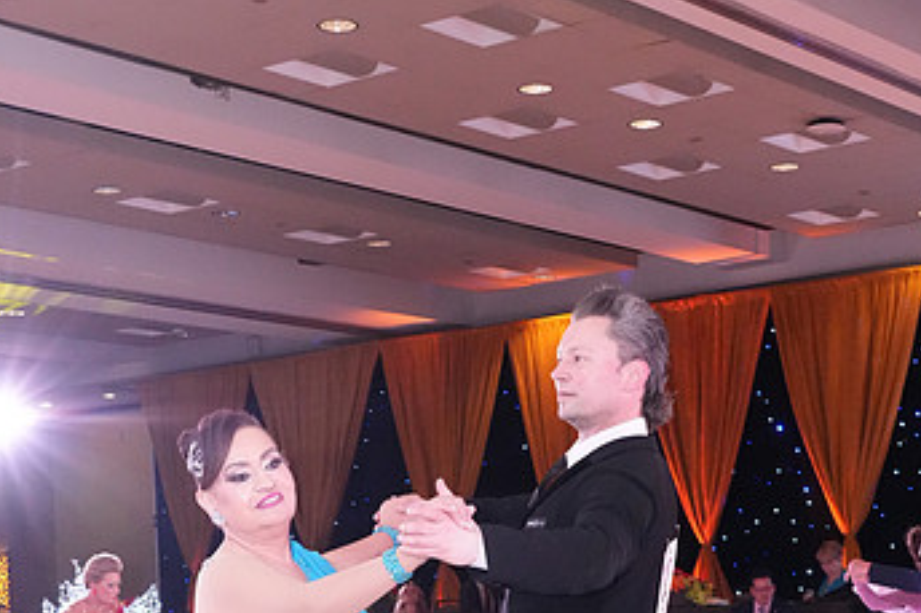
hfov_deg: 26.7
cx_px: 502
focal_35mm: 76
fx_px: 1943
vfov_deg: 17.1
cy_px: 731
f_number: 7.1
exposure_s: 1/320
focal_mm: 30
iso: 8000
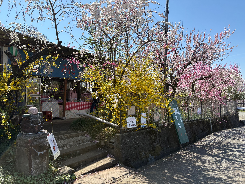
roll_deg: +2.1
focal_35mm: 26
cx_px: 122
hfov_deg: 67.3
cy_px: 92
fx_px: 184
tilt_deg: -0.5
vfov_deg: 53.1
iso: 50
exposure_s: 1/2141
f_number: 1.6
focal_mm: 5.96
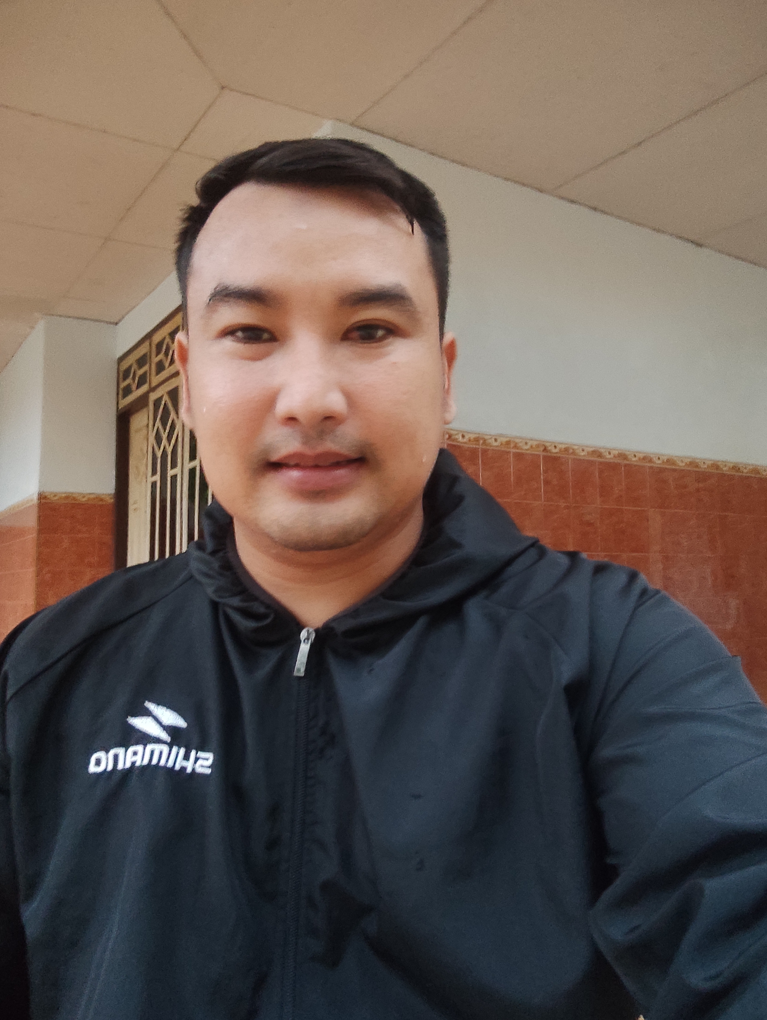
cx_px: 398
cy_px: 504
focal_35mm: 21
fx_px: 619
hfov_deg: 63.5
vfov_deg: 78.9
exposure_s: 1/25
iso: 557
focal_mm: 3.49
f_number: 2.45
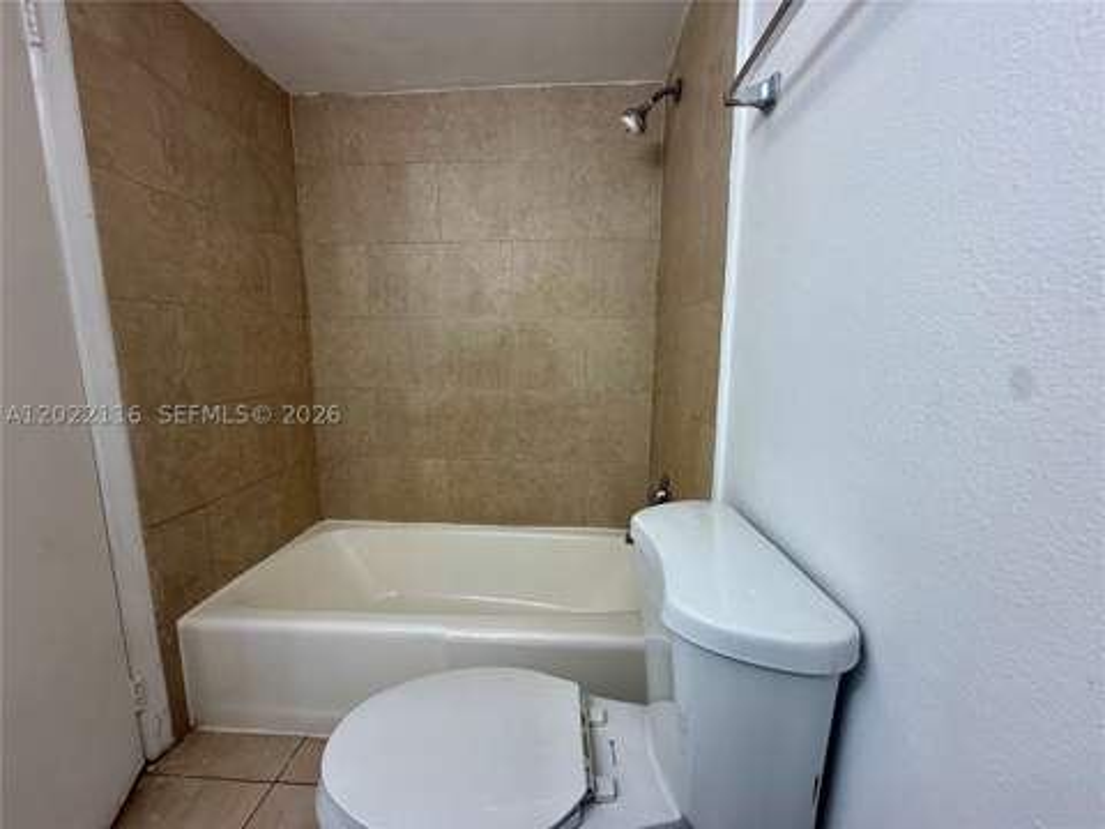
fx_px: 447
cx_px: 552
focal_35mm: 14
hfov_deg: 102.1
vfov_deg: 85.7
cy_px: 414
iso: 100
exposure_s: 1/120
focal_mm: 2.22
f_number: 2.2
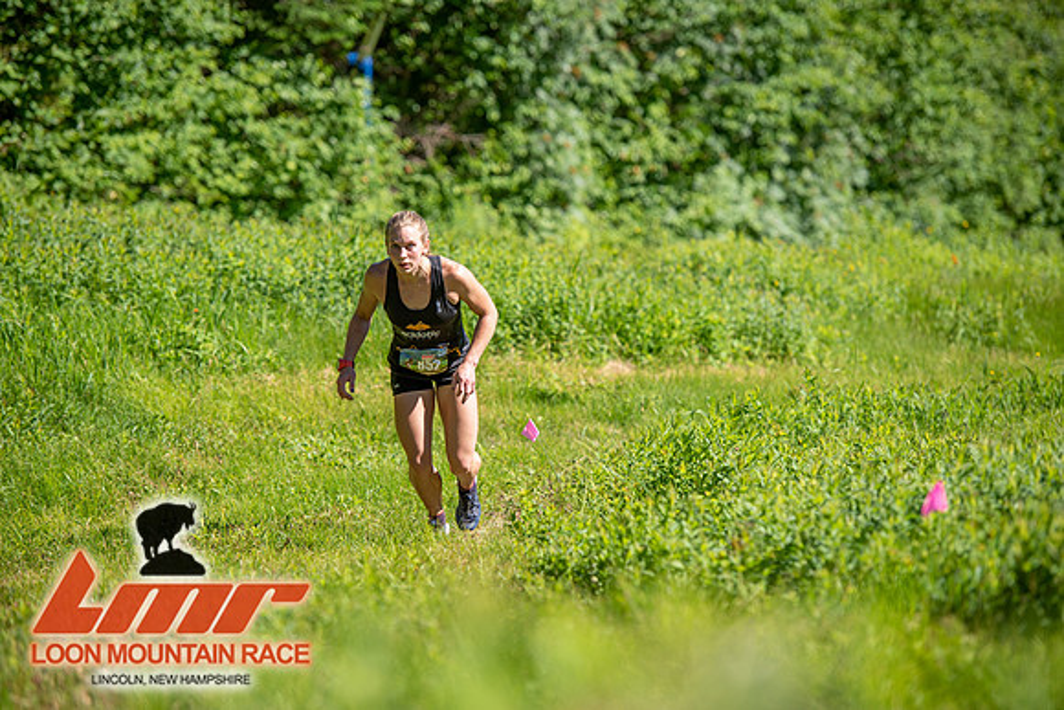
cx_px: 532
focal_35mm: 165
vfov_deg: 8.3
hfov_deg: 12.4
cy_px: 355
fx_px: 4878
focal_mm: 165
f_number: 3.5
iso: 100
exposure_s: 1/800
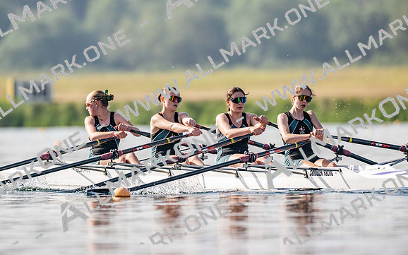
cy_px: 123
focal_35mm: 614
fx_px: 6826
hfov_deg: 3.4
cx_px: 204
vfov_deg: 2.1
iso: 250
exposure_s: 1/2500
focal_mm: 600
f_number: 5.6
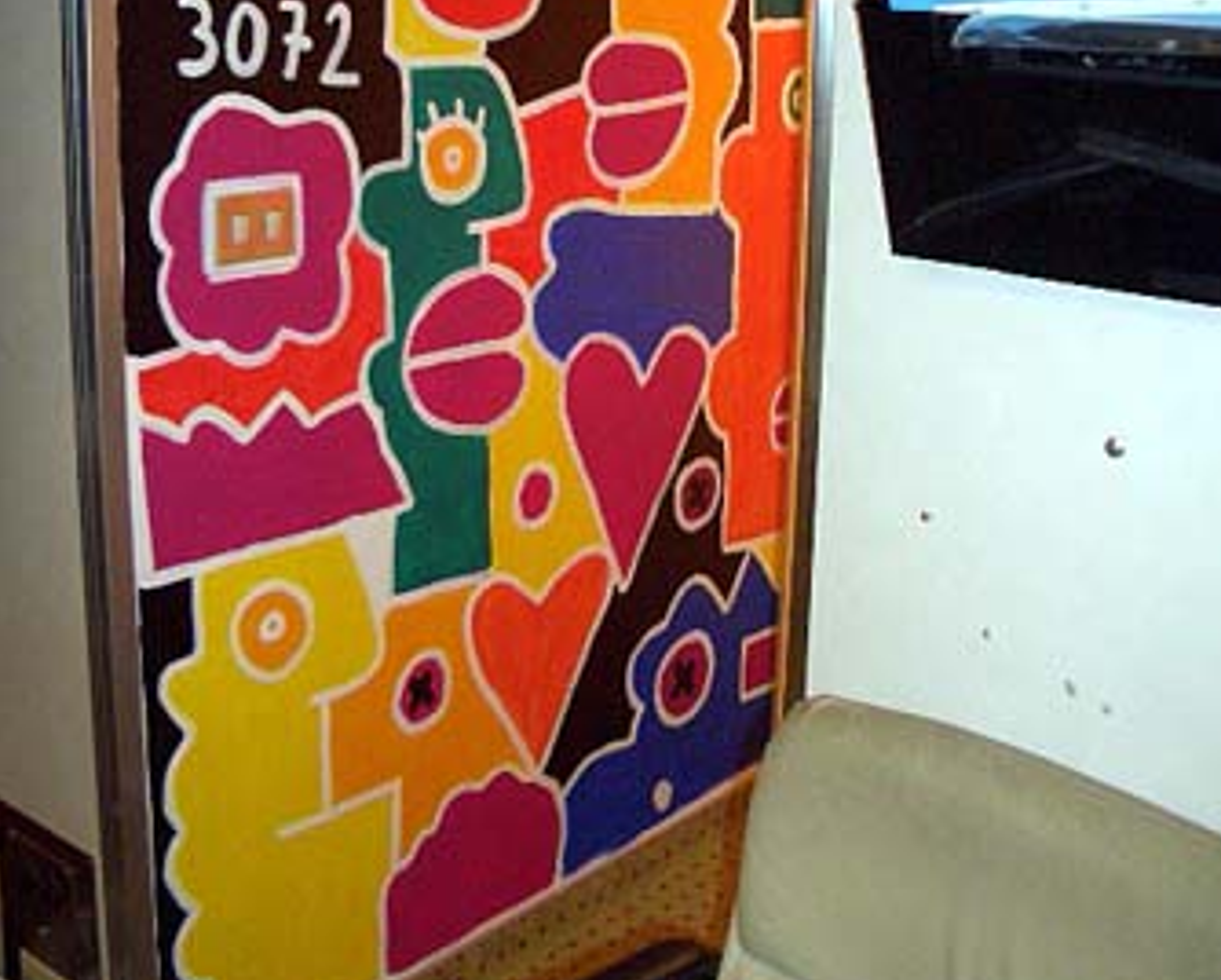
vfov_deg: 32.3
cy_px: 278
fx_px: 1664
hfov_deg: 40.3
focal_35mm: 46
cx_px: 610
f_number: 2.6
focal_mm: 5.8
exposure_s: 1/60
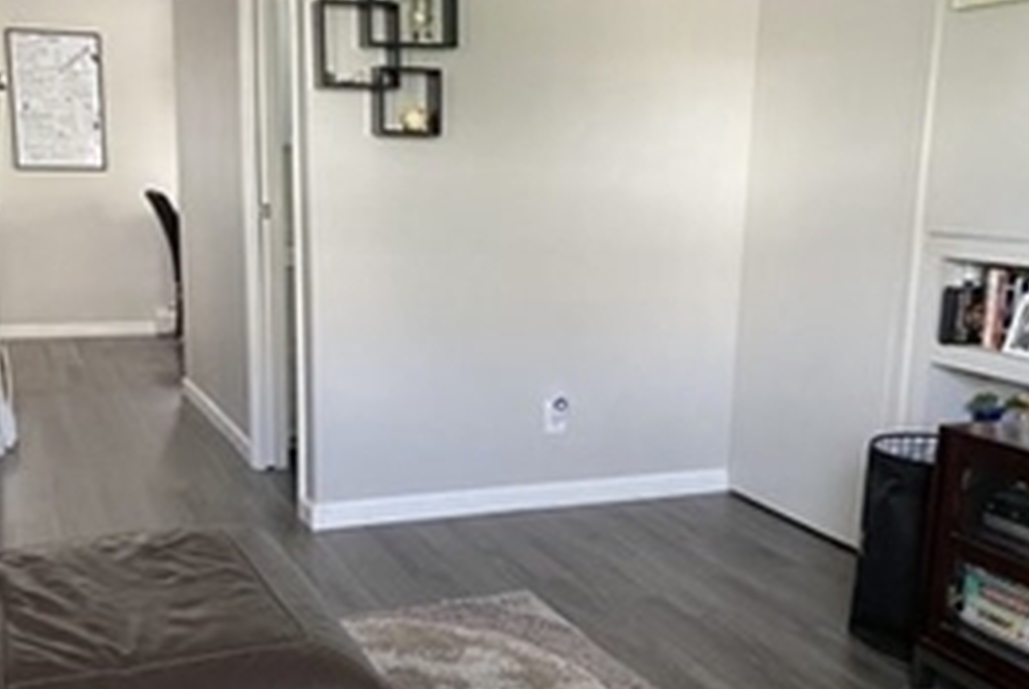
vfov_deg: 32.5
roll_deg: -1.7
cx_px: 477
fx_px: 1173
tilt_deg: -12.7
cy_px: 452
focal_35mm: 41
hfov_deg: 47.3
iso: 500
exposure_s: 1/57
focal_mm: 4.25
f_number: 1.8
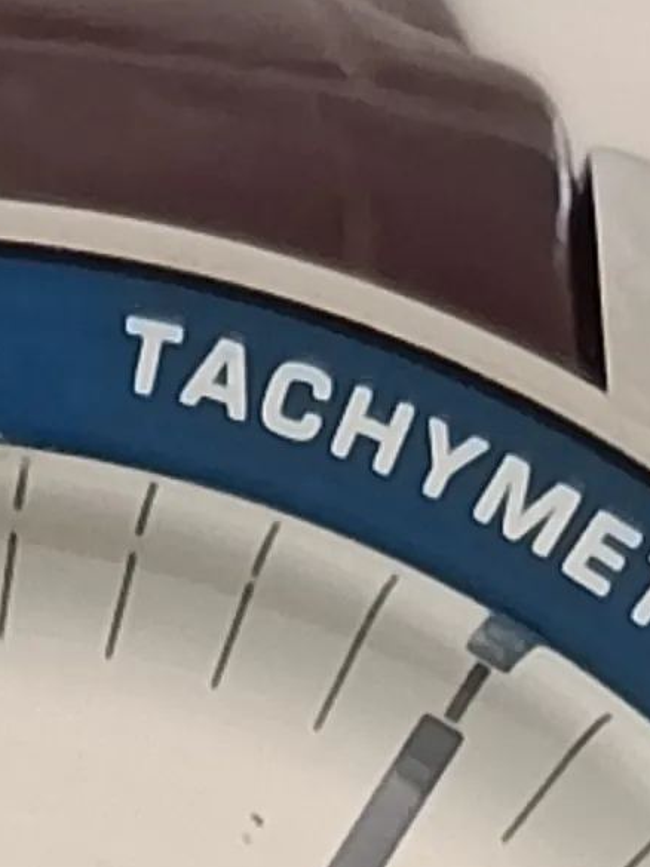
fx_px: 8237
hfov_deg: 4.5
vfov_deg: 5.8
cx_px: -203
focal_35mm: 329
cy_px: 1982
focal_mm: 5.24
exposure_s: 1/50
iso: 602
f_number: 1.7
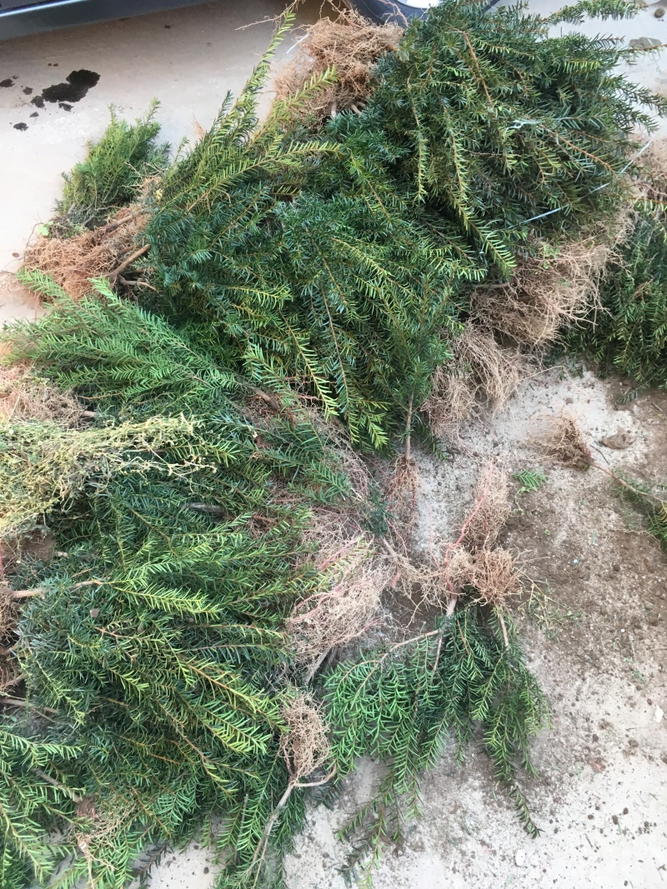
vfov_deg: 61.7
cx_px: 334
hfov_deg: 48.2
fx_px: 745
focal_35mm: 29
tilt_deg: -62.6
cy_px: 444
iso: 50
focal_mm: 4.15
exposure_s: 1/33
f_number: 2.2
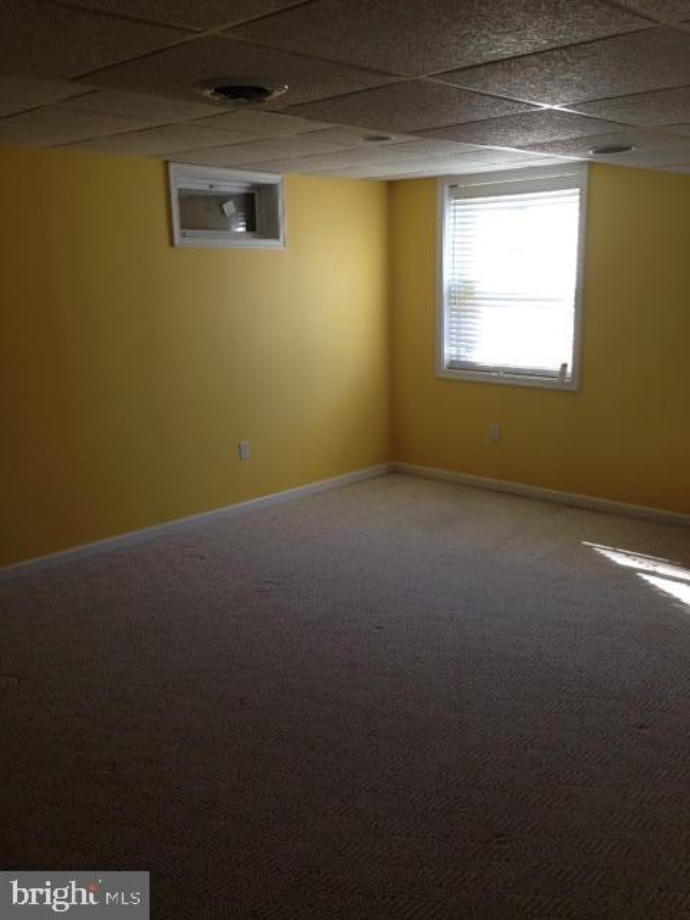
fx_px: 877
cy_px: 460
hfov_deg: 42.9
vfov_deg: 55.4
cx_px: 345
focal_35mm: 33
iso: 50
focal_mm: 4.12
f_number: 2.4
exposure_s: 1/60
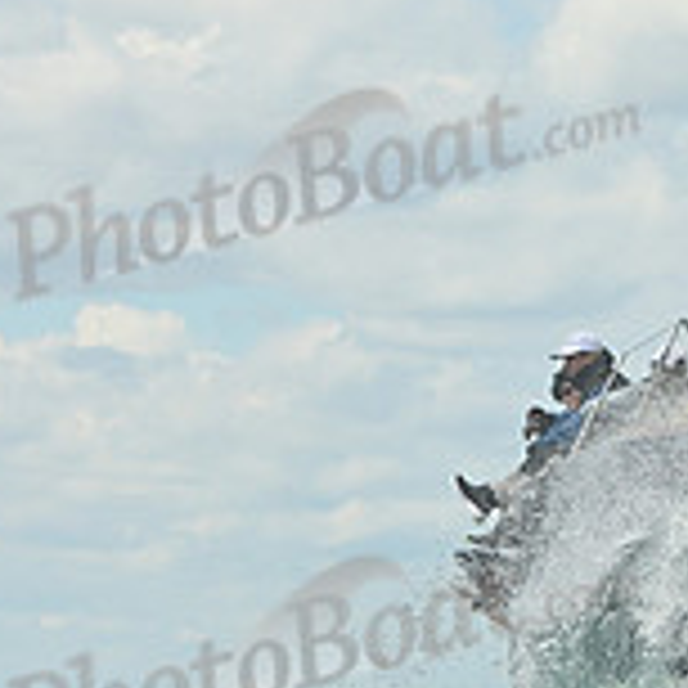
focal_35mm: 387
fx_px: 8702
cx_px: 877
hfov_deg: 4.5
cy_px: 353
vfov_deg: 4.5
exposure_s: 1/1250
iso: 320
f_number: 9
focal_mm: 120
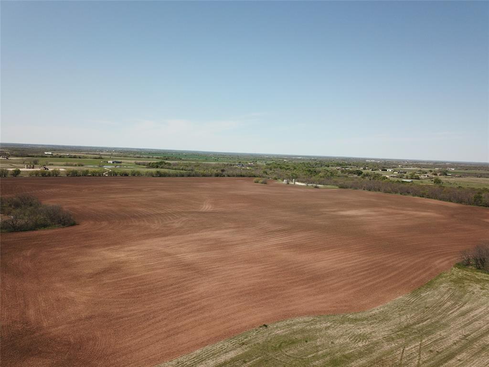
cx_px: 244
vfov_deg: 53.1
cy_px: 184
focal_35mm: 26
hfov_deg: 67.3
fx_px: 367
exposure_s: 1/1669
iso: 100
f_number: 2.2
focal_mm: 4.73
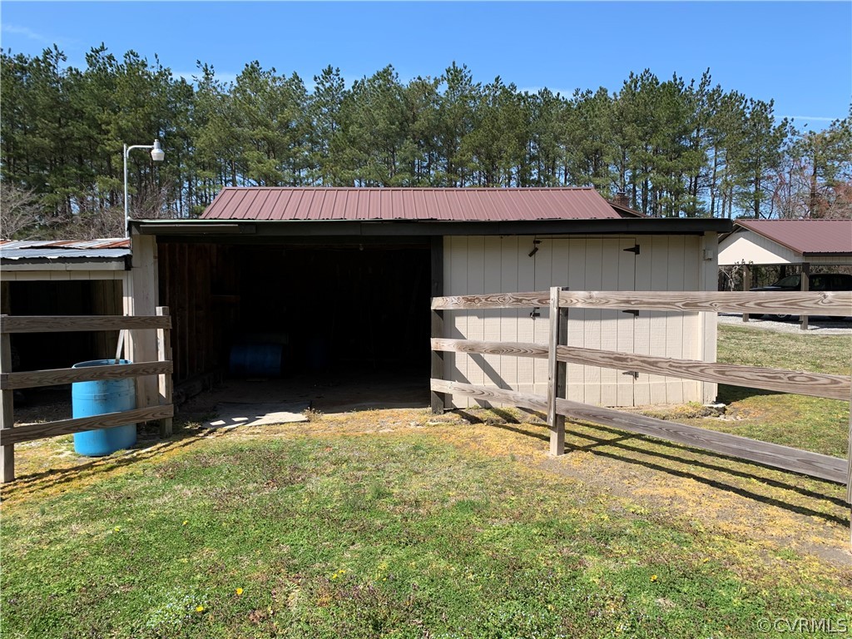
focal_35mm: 26
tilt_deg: -4.4
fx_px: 640
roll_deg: -0.4
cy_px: 320
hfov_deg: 67.3
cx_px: 426
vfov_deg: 53.1
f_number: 1.8
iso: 25
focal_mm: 4.25
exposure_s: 1/1314
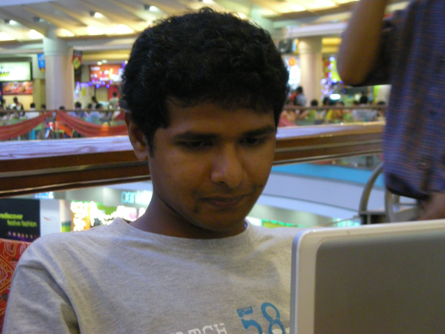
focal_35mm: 94
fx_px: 1208
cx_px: 222
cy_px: 167
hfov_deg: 20.9
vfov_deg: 15.7
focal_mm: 15.3
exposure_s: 1/10
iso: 400
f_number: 4.4
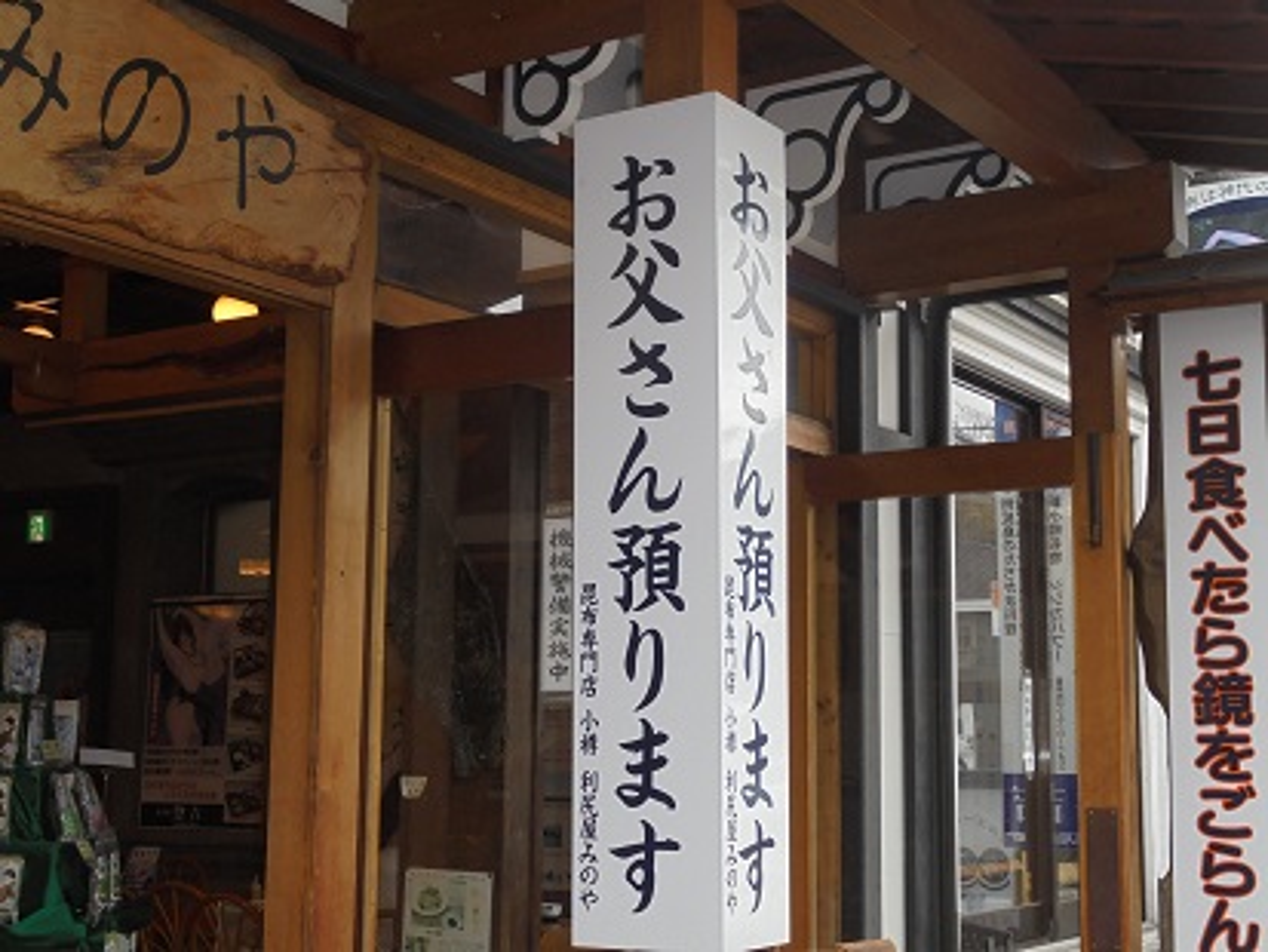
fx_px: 1795
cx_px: 634
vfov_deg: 29.7
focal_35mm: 49
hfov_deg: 38.9
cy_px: 476
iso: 100
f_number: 4.8
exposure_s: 1/60
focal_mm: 8.9
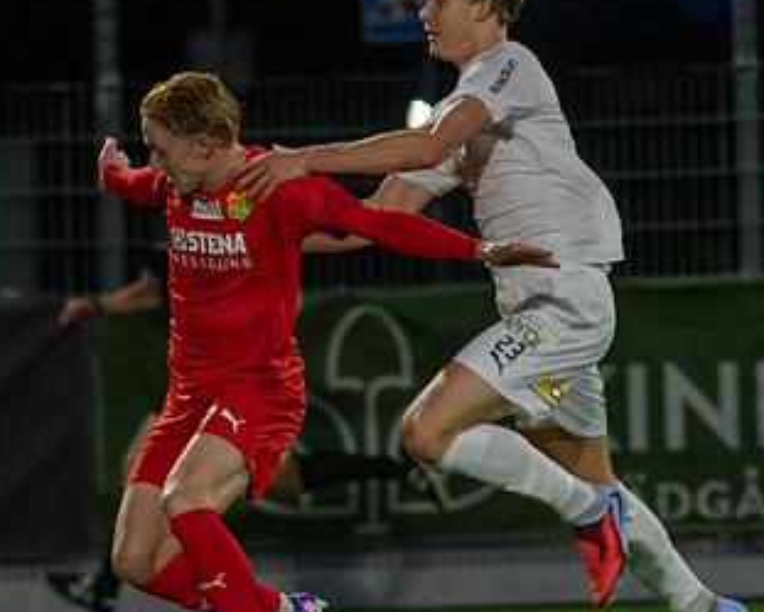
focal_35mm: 824
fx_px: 18638
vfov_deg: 1.9
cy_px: 360
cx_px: 172
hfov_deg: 2.3
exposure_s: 1/800
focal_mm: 300
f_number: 3.5
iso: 8000
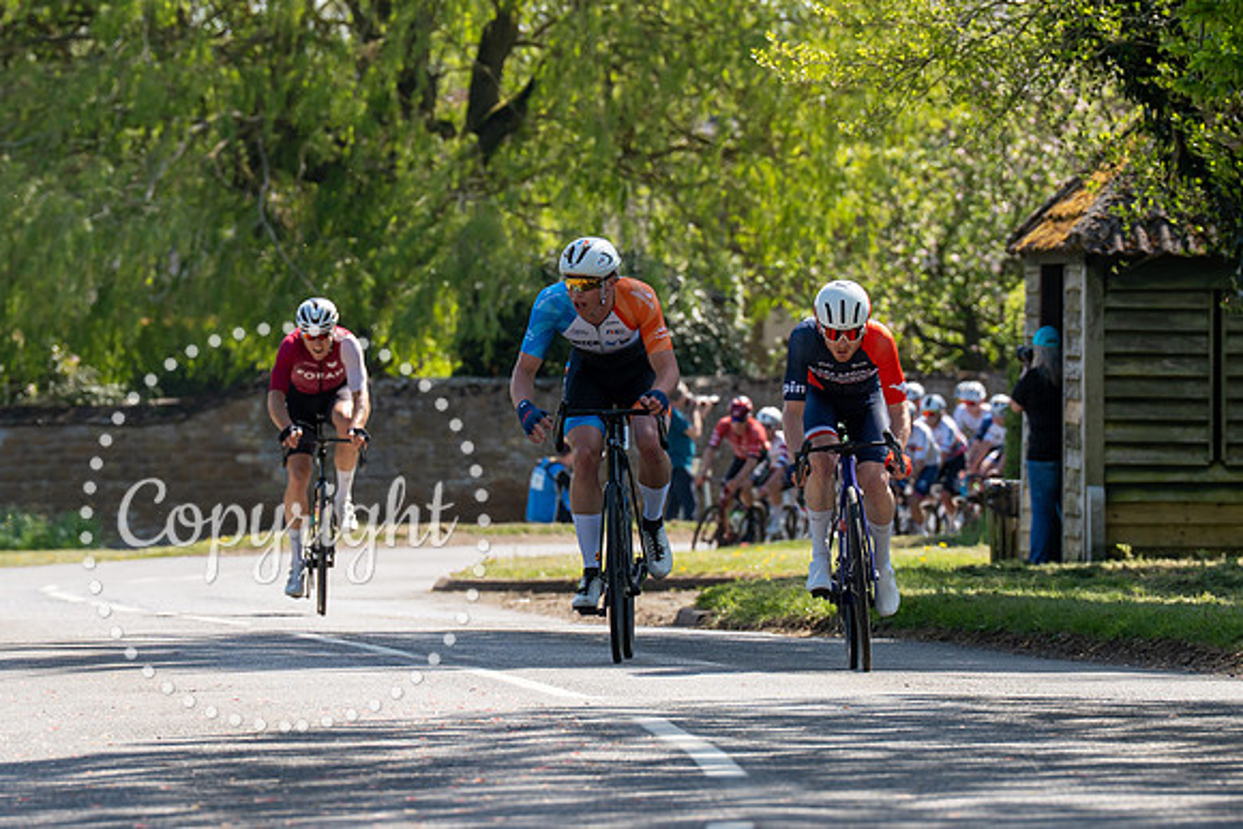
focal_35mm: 320
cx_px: 568
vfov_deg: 4.3
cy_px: 376
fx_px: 11035
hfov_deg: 6.4
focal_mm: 200
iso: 320
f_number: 5.6
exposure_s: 1/1000
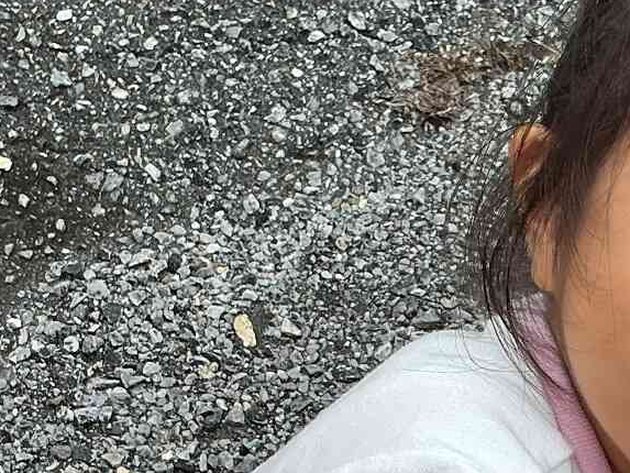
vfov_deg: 14.1
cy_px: 540
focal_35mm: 102
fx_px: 1857
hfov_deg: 18.8
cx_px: 596
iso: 32
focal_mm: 3
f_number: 1.8
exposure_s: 1/120
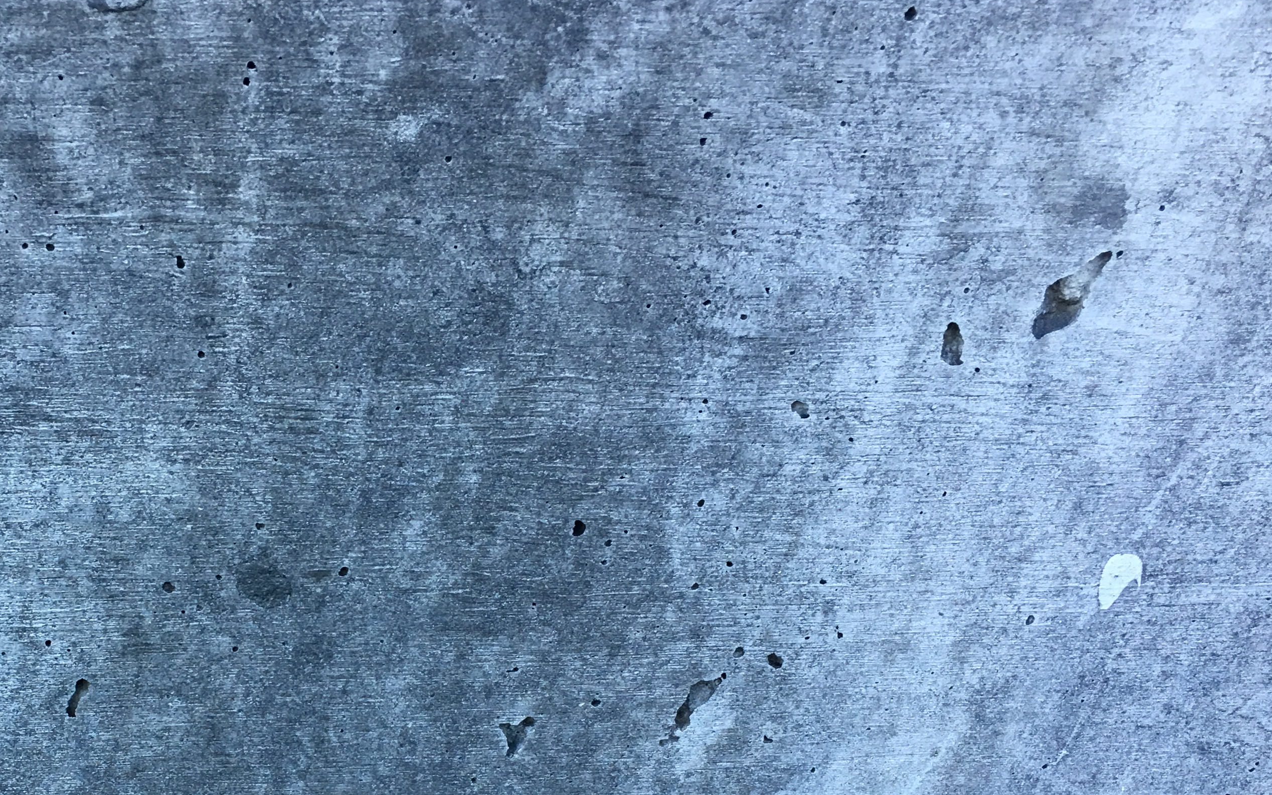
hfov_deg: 39.8
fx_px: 1699
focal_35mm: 49
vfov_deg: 25.6
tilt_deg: -39.4
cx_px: 305
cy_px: 707
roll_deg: -2.5
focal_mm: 4.15
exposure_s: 1/30
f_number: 2.2
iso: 25
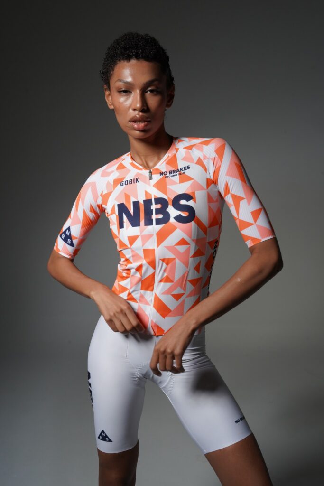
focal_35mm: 40
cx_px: 162
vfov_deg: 48.5
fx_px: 540
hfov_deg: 33.4
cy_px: 243
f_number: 11
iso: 1250
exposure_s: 1/125
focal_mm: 40
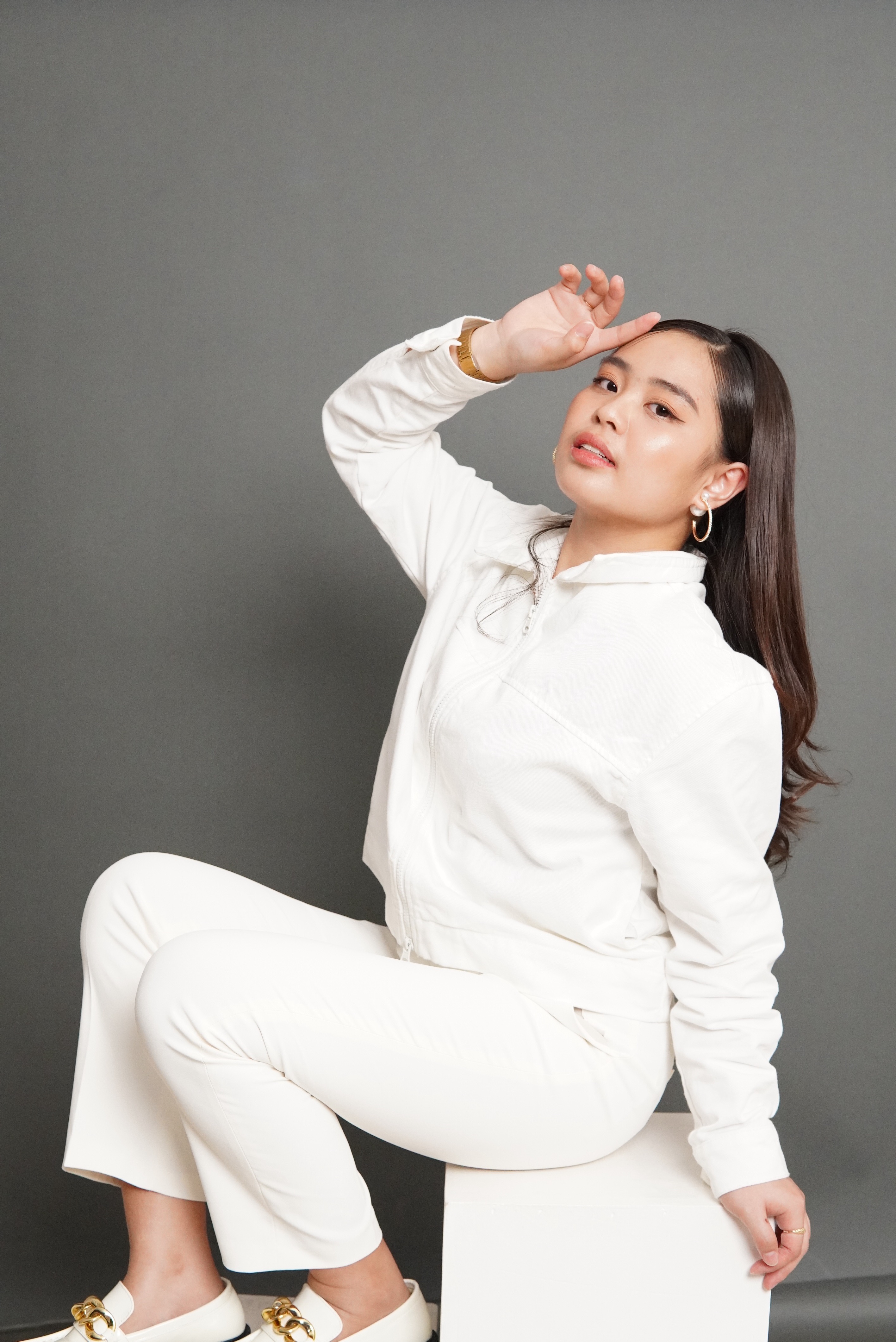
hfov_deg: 29.9
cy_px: 671
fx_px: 1678
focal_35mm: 45
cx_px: 448
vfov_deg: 43.6
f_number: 4.5
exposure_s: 1/80
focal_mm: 30
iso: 3200
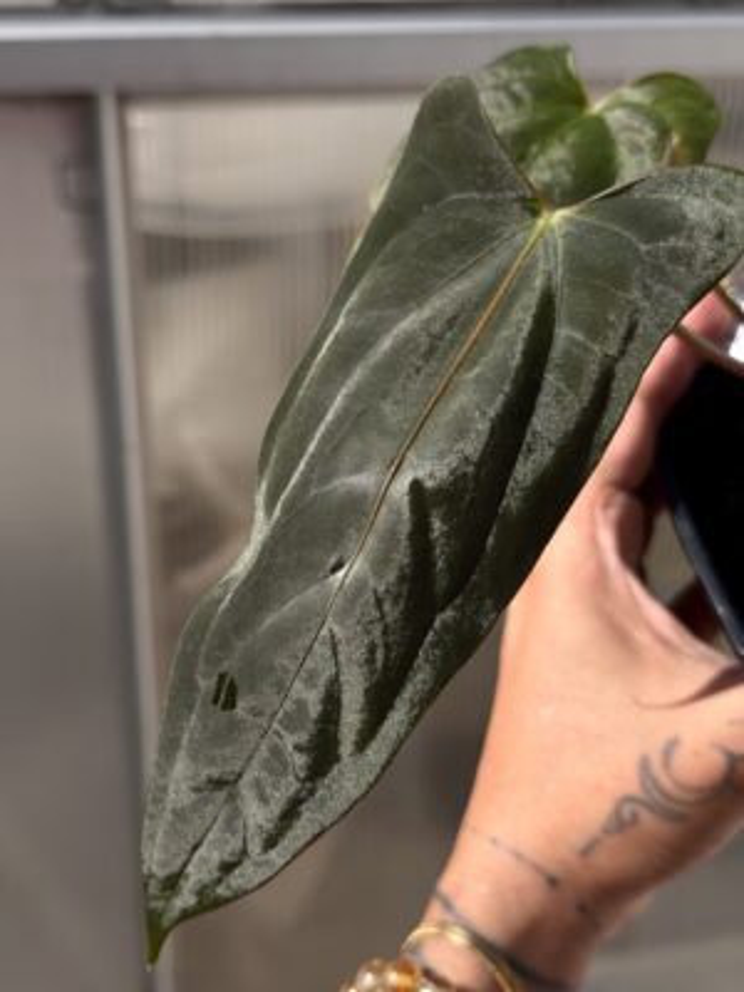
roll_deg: -2.0
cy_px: 496
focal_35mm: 48
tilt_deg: -28.6
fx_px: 1376
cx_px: 372
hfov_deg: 30.3
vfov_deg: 39.7
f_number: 1.78
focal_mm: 6.76
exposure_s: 1/4878
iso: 64
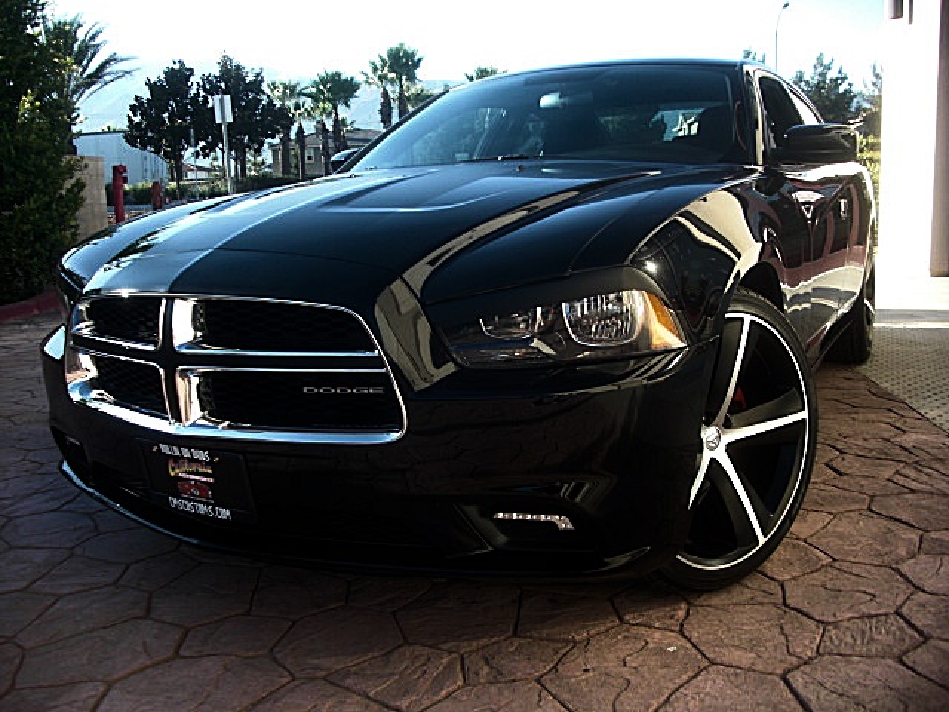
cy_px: 356
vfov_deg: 39.7
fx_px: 987
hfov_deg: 51.4
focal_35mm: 36
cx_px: 474
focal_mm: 6.3
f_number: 2.8
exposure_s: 1/160
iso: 50
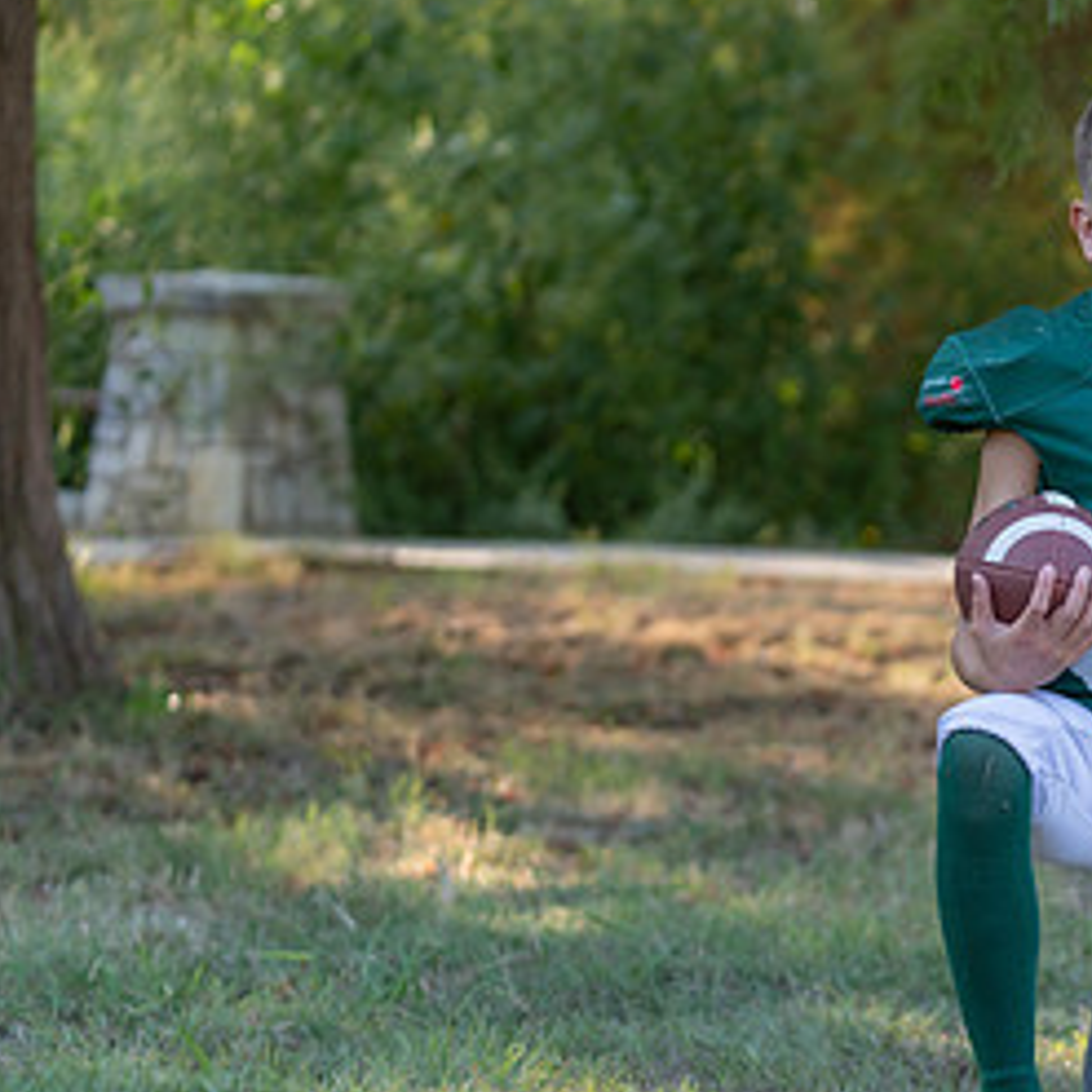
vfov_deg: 11.7
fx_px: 5318
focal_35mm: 149
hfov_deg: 11.5
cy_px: 606
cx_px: 1243
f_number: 2.8
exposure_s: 1/320
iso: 125
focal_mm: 70
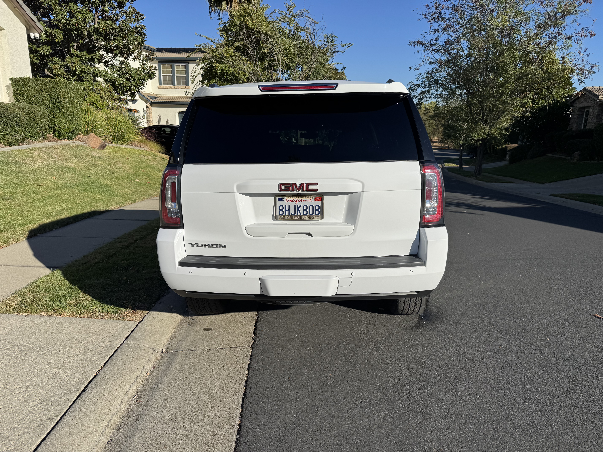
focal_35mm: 24
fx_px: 418
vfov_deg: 56.8
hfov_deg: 71.6
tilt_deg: -14.8
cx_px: 302
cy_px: 226
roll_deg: -1.7
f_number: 1.78
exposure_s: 1/7092
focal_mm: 6.76
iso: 80
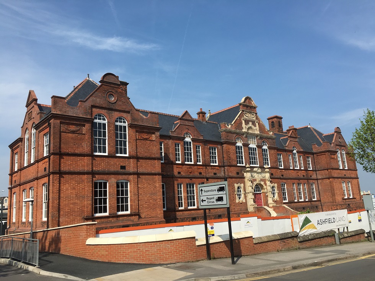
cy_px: 140
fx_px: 314
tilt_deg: +12.5
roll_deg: +4.7
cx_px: 188
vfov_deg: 48.2
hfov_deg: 61.7
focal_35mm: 29
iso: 25
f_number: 2.2
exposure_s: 1/1748
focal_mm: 4.15
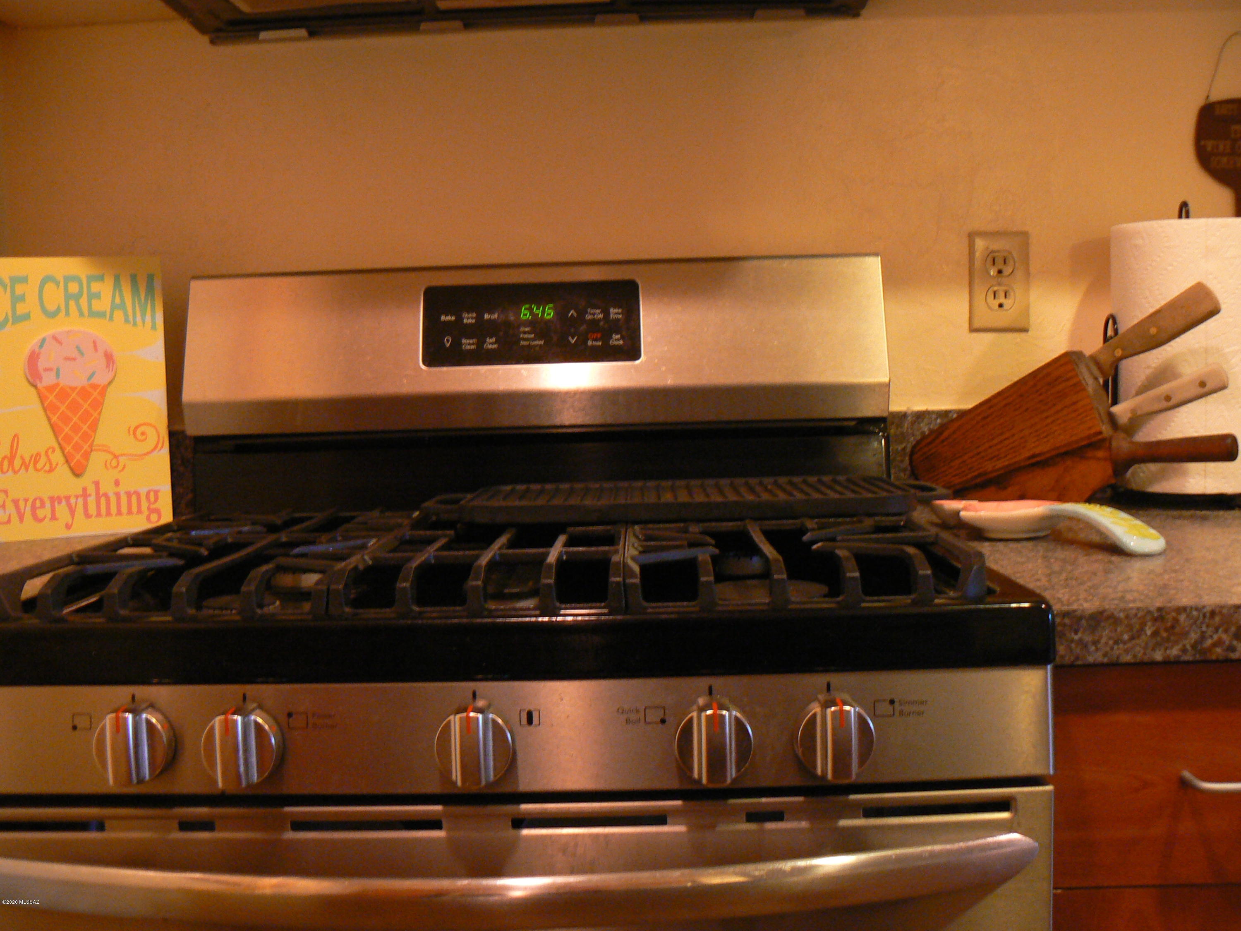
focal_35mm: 36
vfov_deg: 39.7
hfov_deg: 51.4
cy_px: 466
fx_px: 1291
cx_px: 620
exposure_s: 1/8
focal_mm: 6
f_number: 2.8
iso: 200
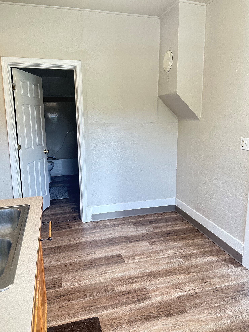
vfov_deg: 69.4
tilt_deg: -12.2
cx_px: 124
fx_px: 240
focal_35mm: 25
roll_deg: -0.5
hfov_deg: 54.9
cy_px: 163
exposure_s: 1/60
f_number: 1.78
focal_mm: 6.86
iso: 200
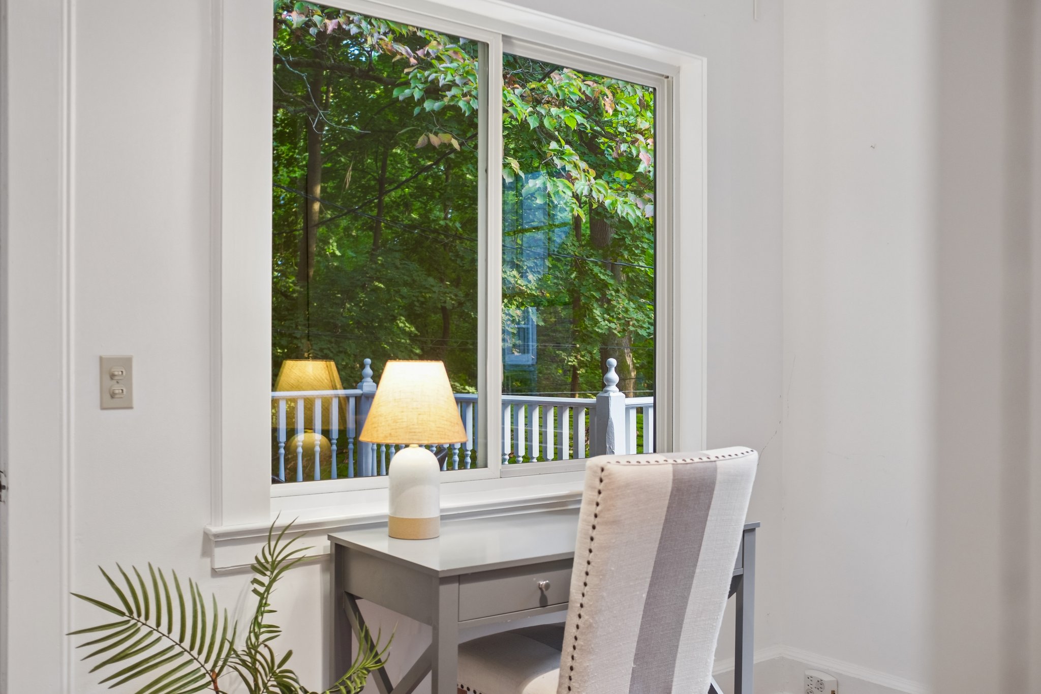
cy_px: 347
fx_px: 1012
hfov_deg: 54.4
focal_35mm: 35
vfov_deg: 37.8
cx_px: 520
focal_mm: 23
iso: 640
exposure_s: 1/140
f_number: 2.8
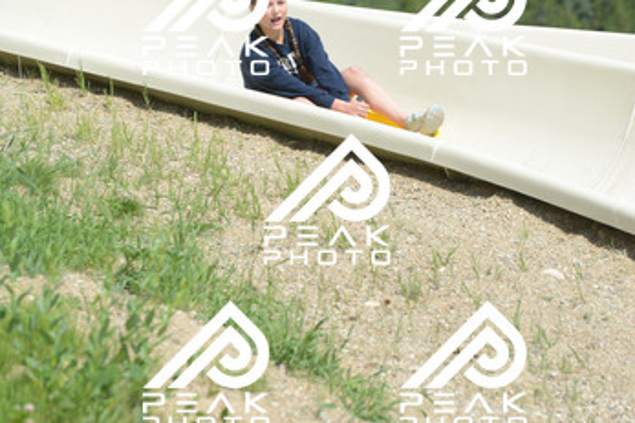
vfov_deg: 6.1
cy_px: 188
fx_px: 3967
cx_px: 335
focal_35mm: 225
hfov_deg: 9.2
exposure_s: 1/640
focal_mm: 195
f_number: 6.3
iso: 250
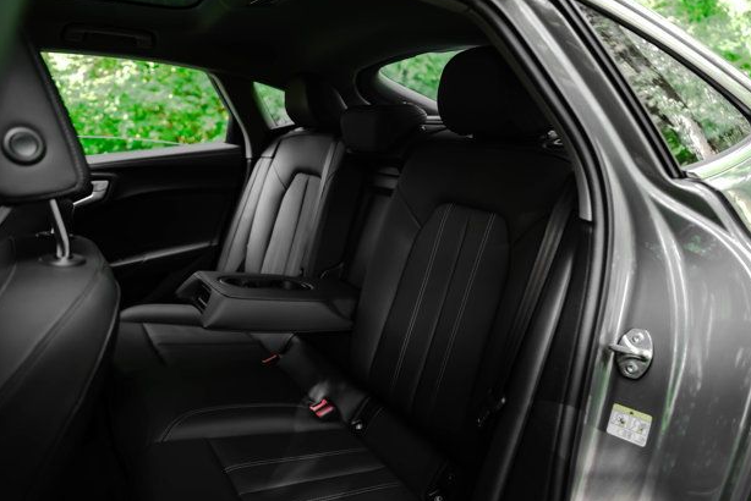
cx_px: 388
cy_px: 247
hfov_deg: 71.5
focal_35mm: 25
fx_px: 522
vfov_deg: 51.3
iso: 640
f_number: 2.8
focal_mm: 24
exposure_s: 1/250
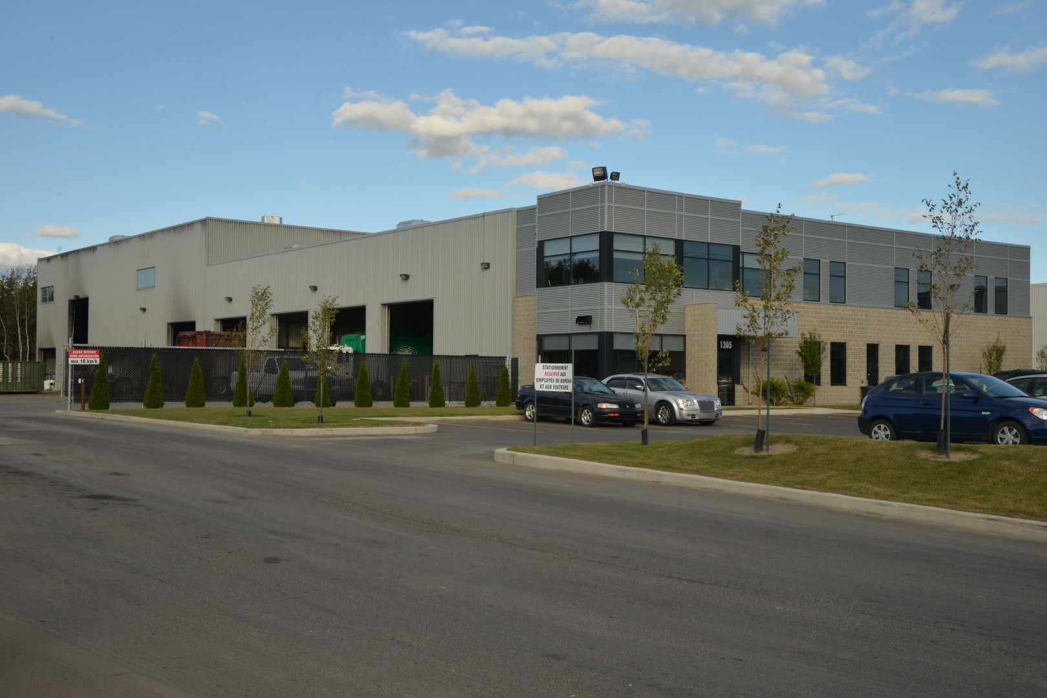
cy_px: 349
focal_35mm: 40
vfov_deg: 33.4
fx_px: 1163
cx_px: 524
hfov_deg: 48.5
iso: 400
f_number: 18
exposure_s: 1/200
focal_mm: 40
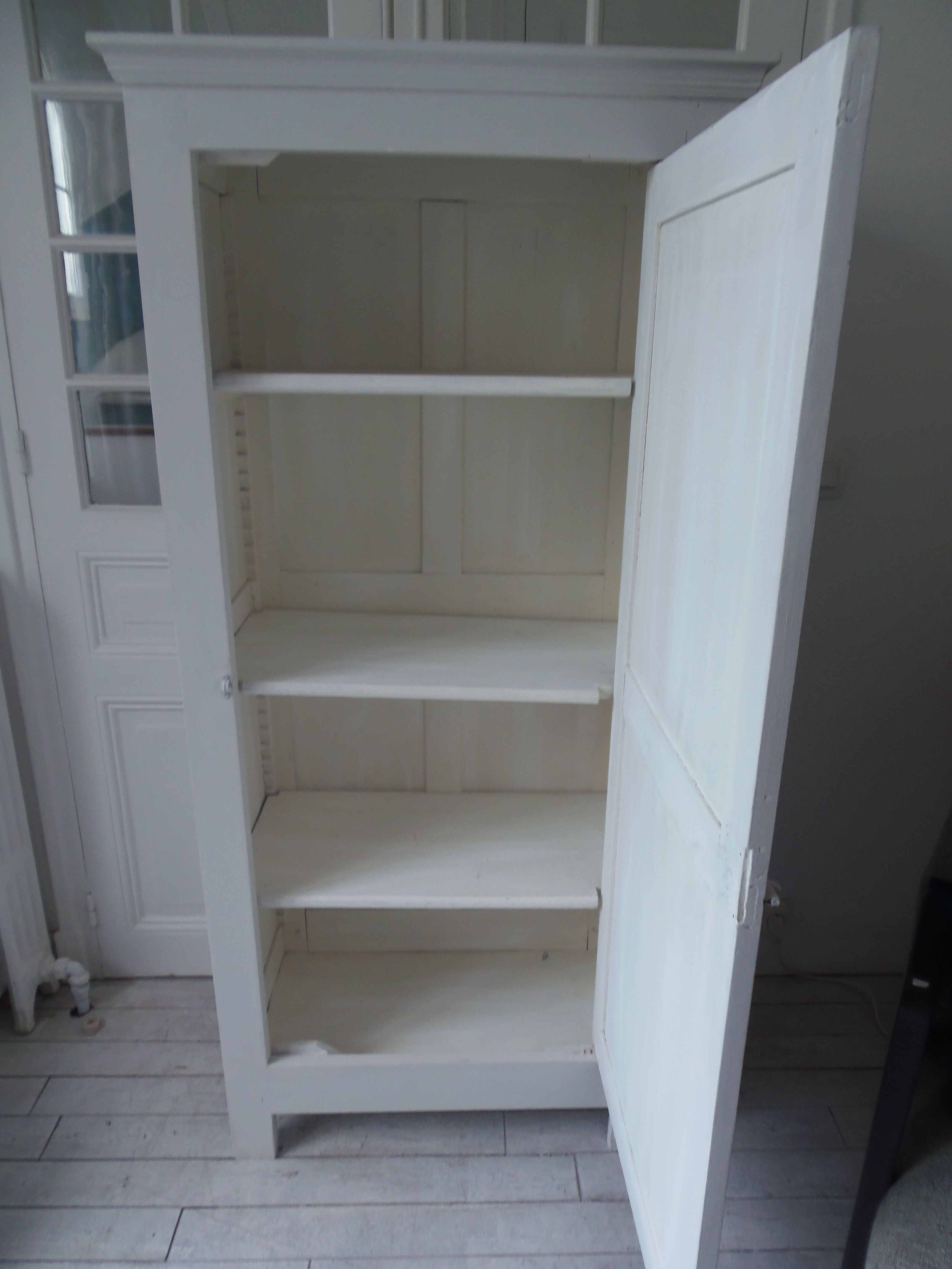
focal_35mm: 24
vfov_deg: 71.6
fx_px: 880
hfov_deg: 56.8
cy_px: 634
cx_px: 476
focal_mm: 4.3
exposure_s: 1/30
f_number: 2.9
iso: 80
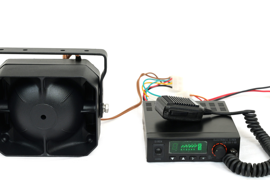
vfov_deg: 14.7
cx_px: 135
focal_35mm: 93
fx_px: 698
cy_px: 87
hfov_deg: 21.9
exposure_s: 1/160
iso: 640
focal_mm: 70
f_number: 9
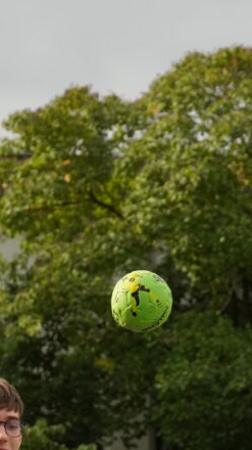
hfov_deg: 4.0
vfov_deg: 7.2
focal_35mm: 300
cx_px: 81
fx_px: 3574
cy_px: 433
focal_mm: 73
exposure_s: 1/2000
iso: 1000
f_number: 5.6
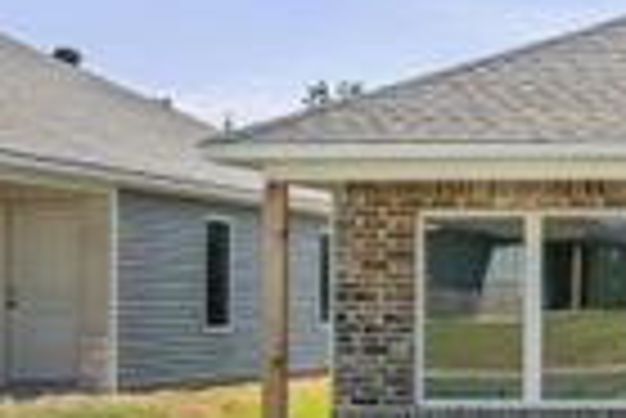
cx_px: 1090
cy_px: 290
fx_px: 1688
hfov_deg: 17.5
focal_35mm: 97
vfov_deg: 14.1
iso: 250
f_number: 9
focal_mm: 18
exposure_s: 1/200
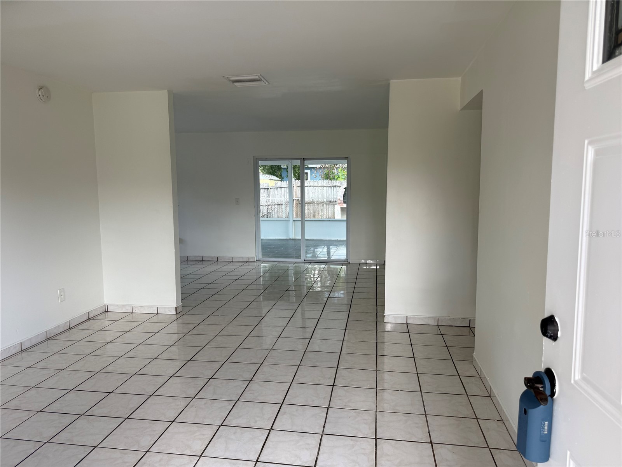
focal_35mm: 24
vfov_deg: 56.8
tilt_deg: -6.8
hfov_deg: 71.6
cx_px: 311
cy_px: 234
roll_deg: +0.0
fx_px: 431
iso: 50
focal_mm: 6.76
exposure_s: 1/147
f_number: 1.78
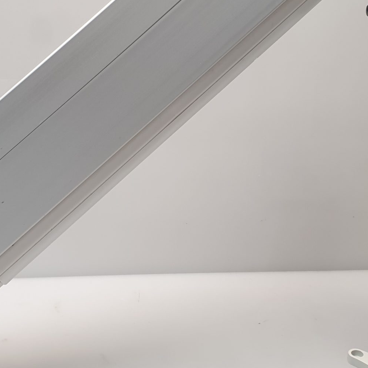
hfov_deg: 29.0
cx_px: 157
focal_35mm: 59
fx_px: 710
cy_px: 133
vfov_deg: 28.9
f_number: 2.4
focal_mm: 4.3
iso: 80
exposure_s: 1/50
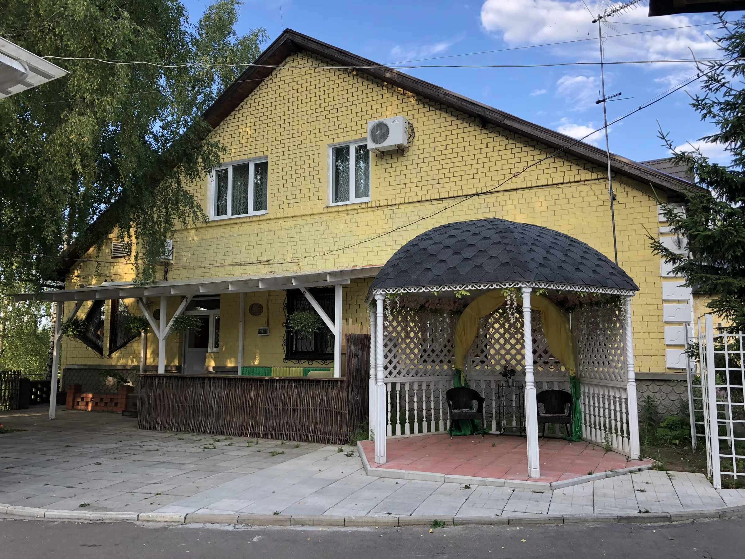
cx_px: 372
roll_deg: +0.6
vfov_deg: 49.7
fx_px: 603
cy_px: 280
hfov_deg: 63.4
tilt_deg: +6.1
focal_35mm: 28
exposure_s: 1/214
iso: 20
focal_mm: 4
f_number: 1.8
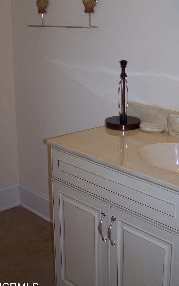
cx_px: 103
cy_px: 112
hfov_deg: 23.9
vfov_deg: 37.4
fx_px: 422
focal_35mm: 54
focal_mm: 6.3
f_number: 2.8
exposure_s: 1/60
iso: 80
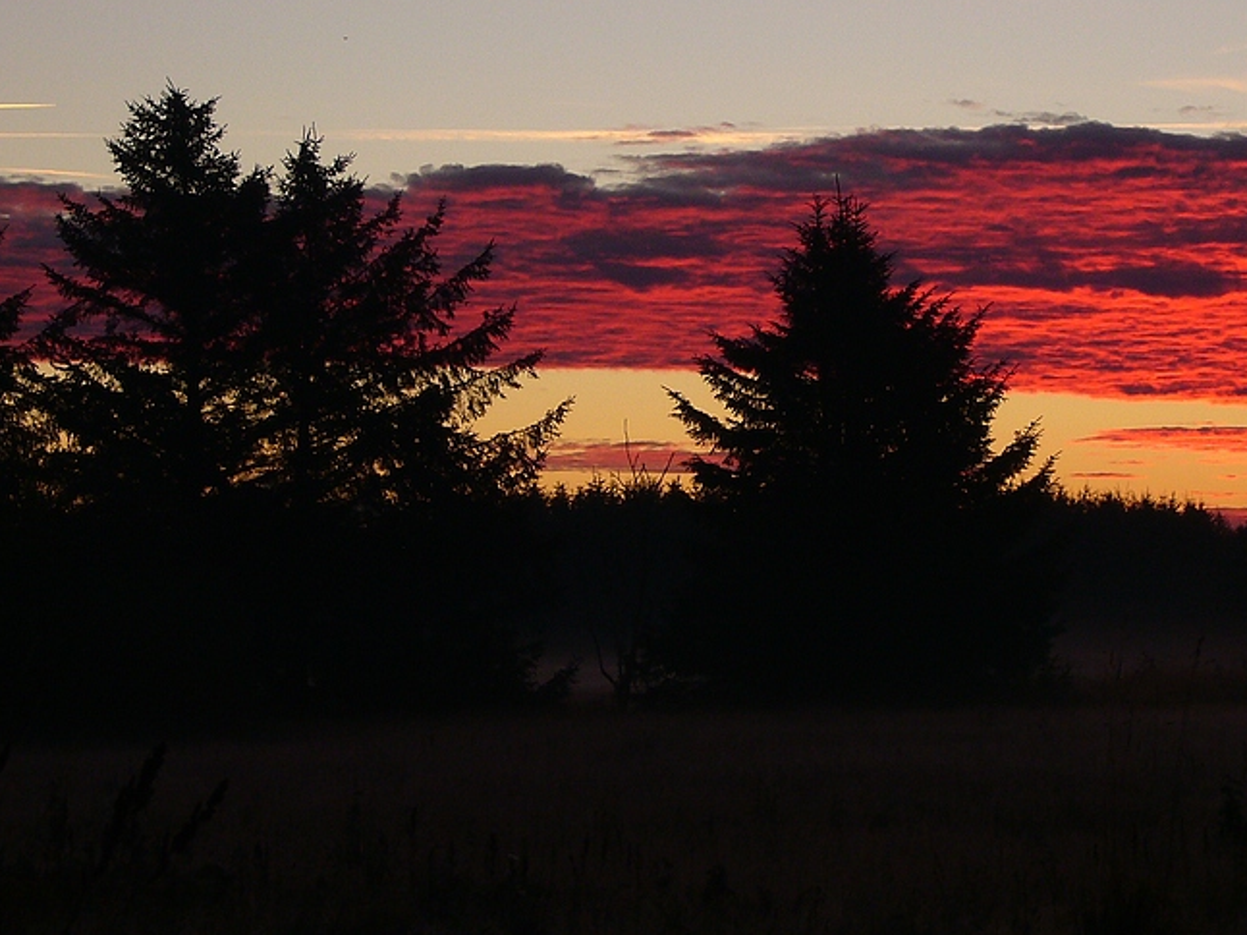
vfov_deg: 9.4
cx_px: 894
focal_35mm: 158
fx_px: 5690
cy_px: 431
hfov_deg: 12.5
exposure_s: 1/40
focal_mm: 16.8
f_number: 5.6
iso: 80
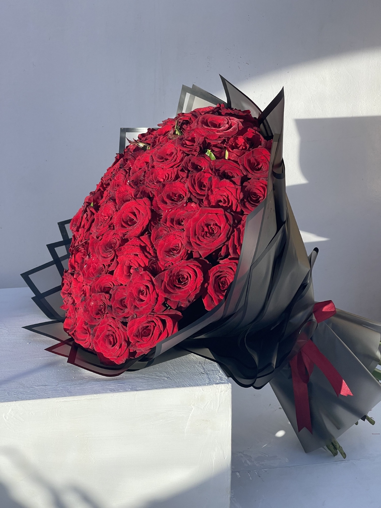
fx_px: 939
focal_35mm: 64
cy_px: 254
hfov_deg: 22.9
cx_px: 190
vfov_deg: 30.3
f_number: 2.2
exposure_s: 1/847
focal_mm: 7.5
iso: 20
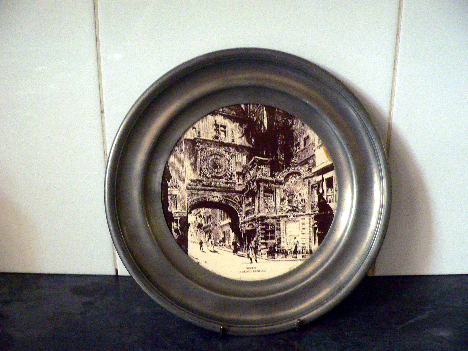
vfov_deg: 39.7
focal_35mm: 36
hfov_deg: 51.4
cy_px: 176
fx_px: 487
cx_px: 234
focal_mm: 6
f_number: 2.8
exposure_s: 1/13
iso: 400
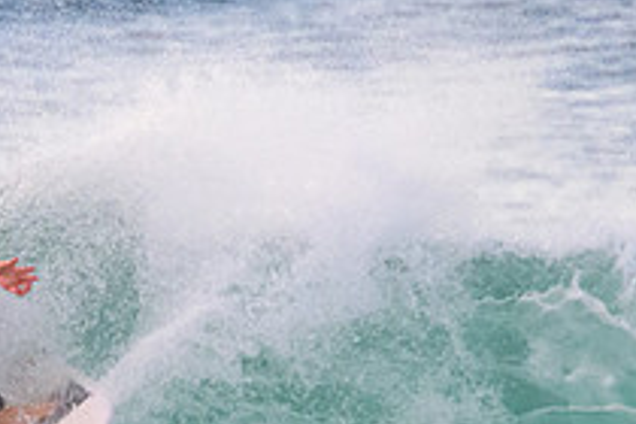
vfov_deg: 0.6
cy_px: 452
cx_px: -12
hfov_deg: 0.8
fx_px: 43951
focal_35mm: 2488
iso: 4500
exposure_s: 1/1600
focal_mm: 800
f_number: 11
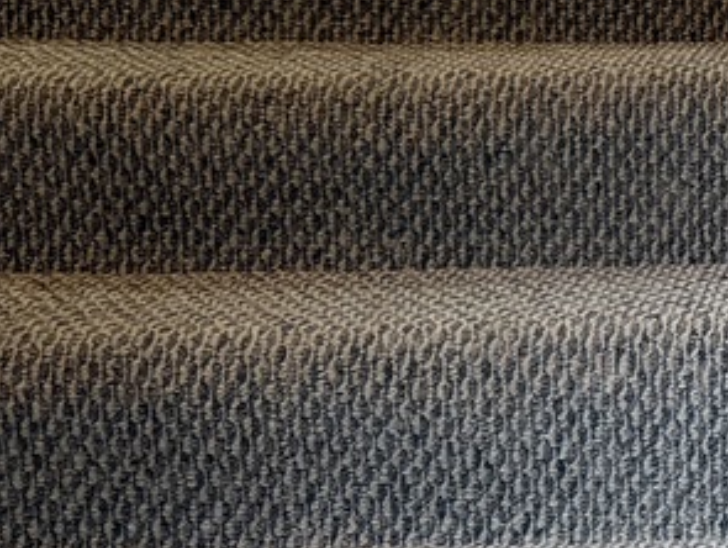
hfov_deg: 14.9
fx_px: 2464
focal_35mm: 117
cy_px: -168
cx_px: 1261
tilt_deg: -0.6
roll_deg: -0.5
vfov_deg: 12.3
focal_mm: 6.76
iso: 400
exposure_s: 1/60
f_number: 1.78
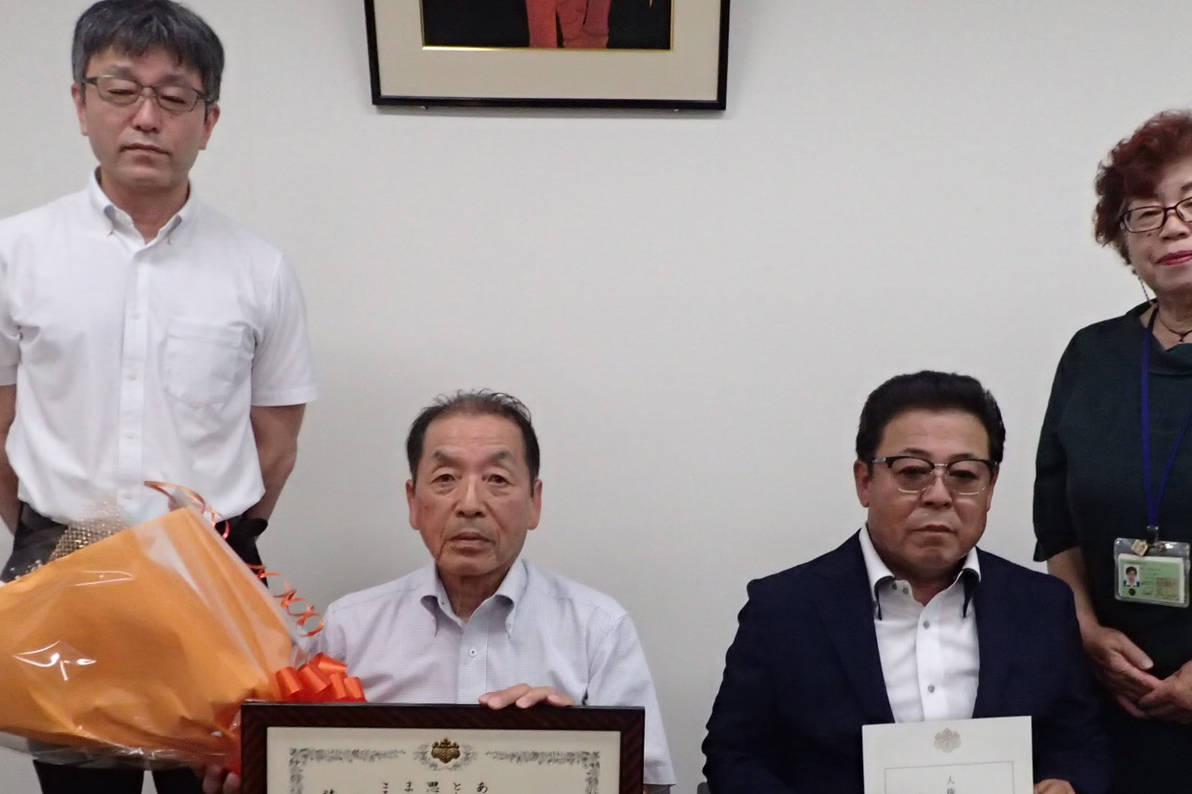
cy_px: 546
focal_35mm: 40
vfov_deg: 33.0
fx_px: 1324
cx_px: 635
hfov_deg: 48.4
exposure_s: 1/30
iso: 800
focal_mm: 4.5
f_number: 8
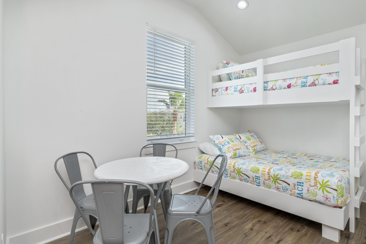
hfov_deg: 90.0
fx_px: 183
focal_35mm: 18
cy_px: 122
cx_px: 183
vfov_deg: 67.3
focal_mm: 18
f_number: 9
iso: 320
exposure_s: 1/60
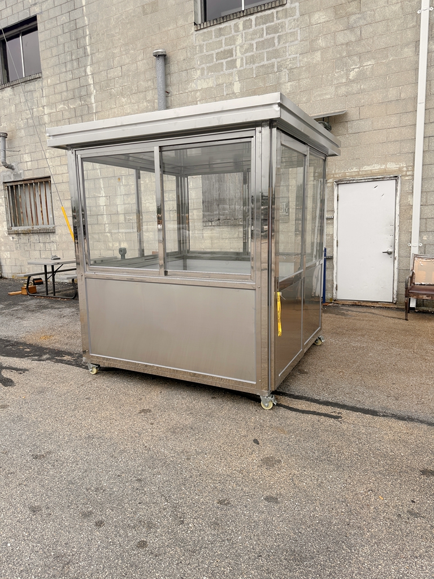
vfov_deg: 71.6
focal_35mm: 24
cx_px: 217
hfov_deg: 56.8
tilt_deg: -5.4
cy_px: 290
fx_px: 401
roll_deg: +2.5
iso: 80
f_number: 1.78
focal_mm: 6.86
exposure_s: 1/3356
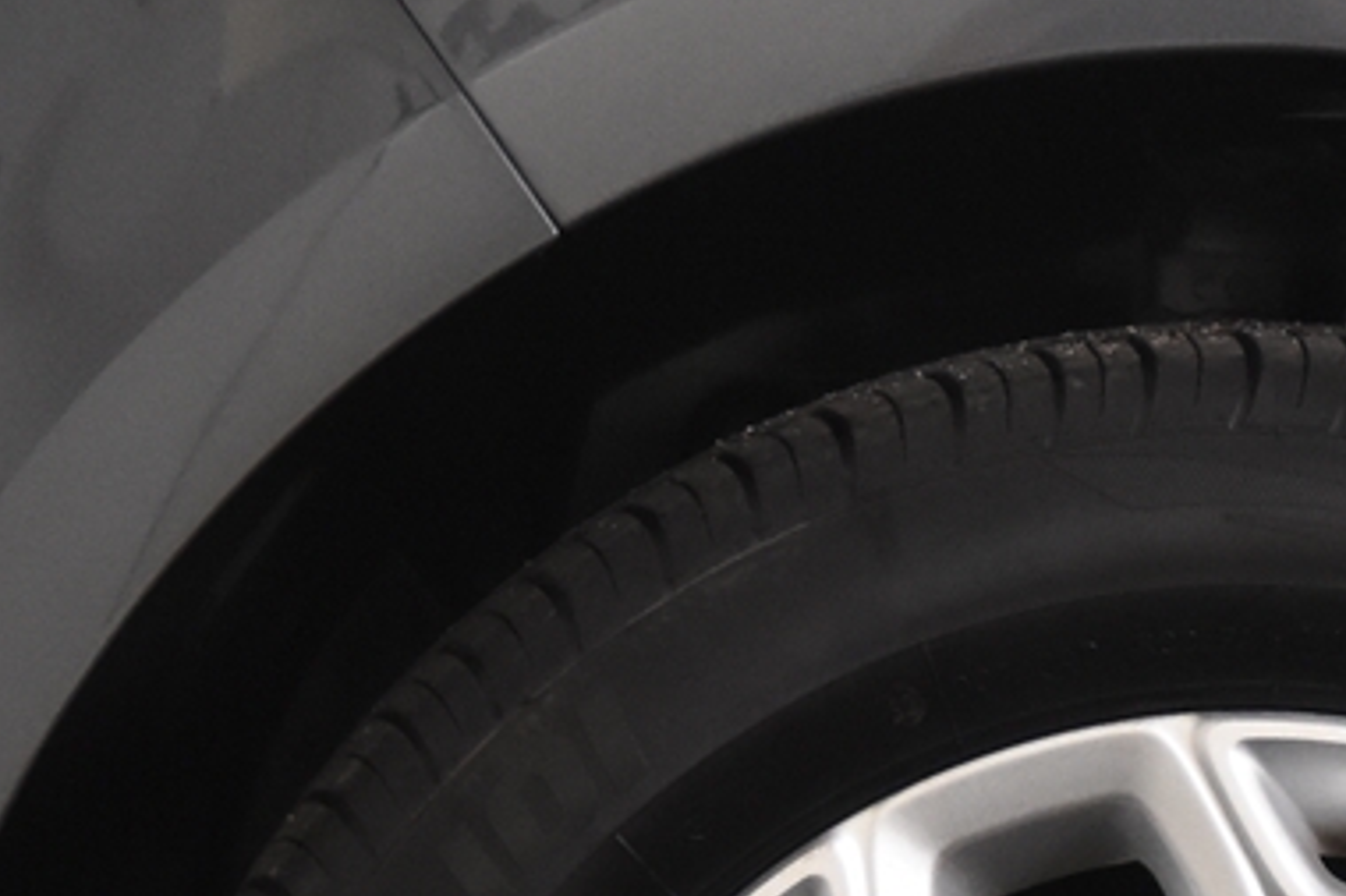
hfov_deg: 7.1
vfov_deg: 4.8
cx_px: 1566
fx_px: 10763
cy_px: 432
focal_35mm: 288
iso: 1600
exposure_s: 1/60
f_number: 4
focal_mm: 38
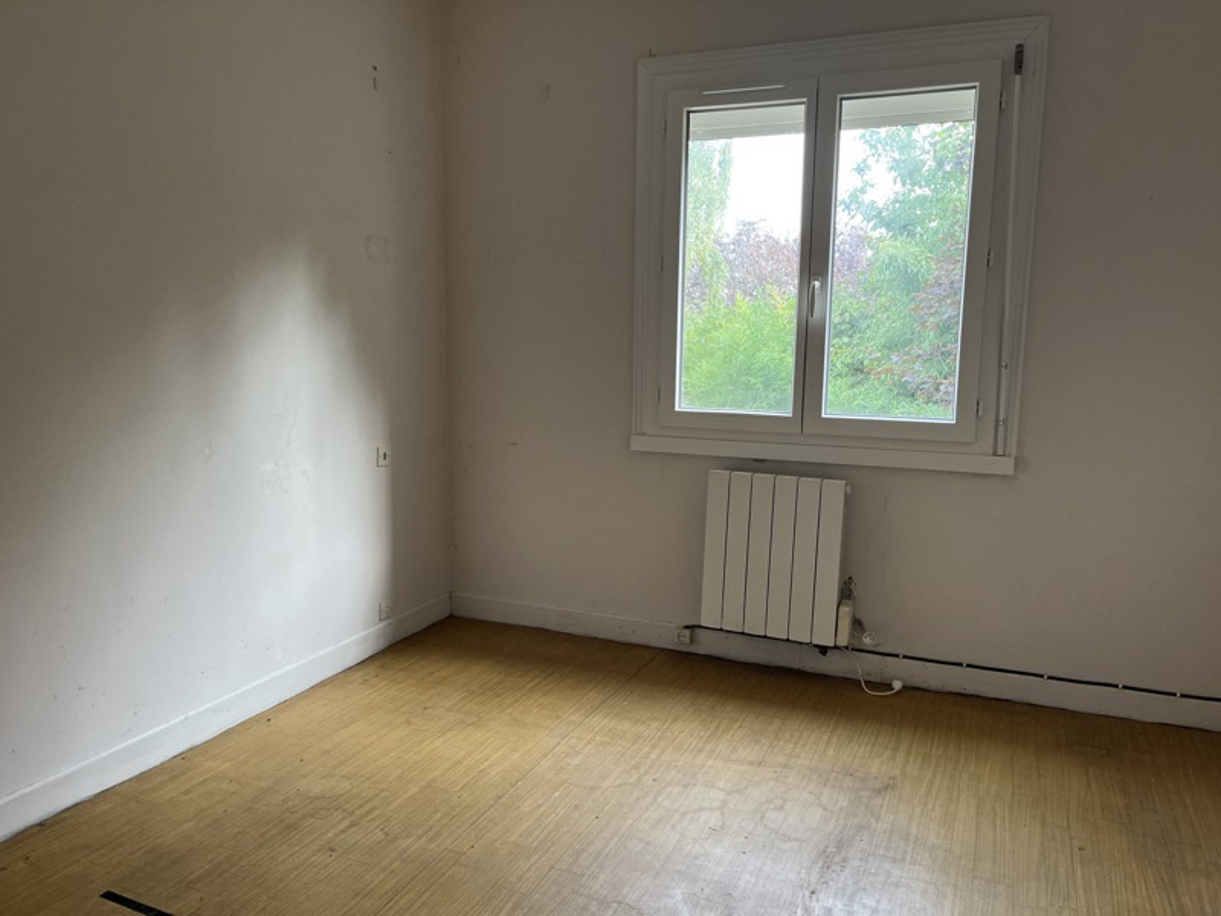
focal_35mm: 26
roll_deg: -0.2
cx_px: 610
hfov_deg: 67.3
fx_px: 917
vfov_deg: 53.1
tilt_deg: -8.3
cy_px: 458
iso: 125
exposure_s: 1/115
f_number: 1.6
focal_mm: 5.1
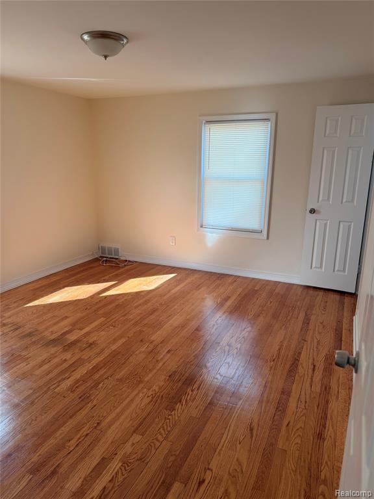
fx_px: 346
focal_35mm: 24
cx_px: 187
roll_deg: -0.9
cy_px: 250
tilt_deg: -15.5
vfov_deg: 71.6
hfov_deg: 56.8
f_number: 1.78
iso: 80
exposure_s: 1/194
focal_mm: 6.76
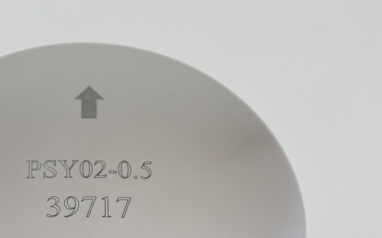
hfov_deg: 17.8
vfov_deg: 11.1
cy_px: 274
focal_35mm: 116
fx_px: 1207
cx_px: 84
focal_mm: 16.8
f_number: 4.5
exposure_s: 1/160
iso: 400
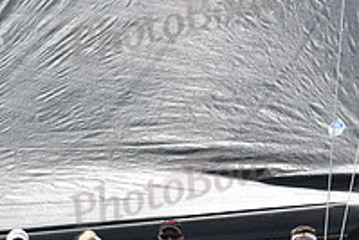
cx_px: -22
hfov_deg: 9.3
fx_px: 2185
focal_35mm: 219
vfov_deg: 6.2
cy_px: 302
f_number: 6.3
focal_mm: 75
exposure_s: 1/1250
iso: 250
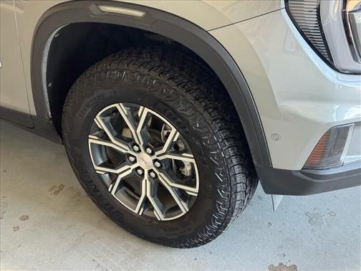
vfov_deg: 30.3
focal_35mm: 48
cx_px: 180
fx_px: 501
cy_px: 136
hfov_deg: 39.7
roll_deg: +0.9
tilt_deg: -29.9
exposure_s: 1/60
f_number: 1.78
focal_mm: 6.76
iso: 250
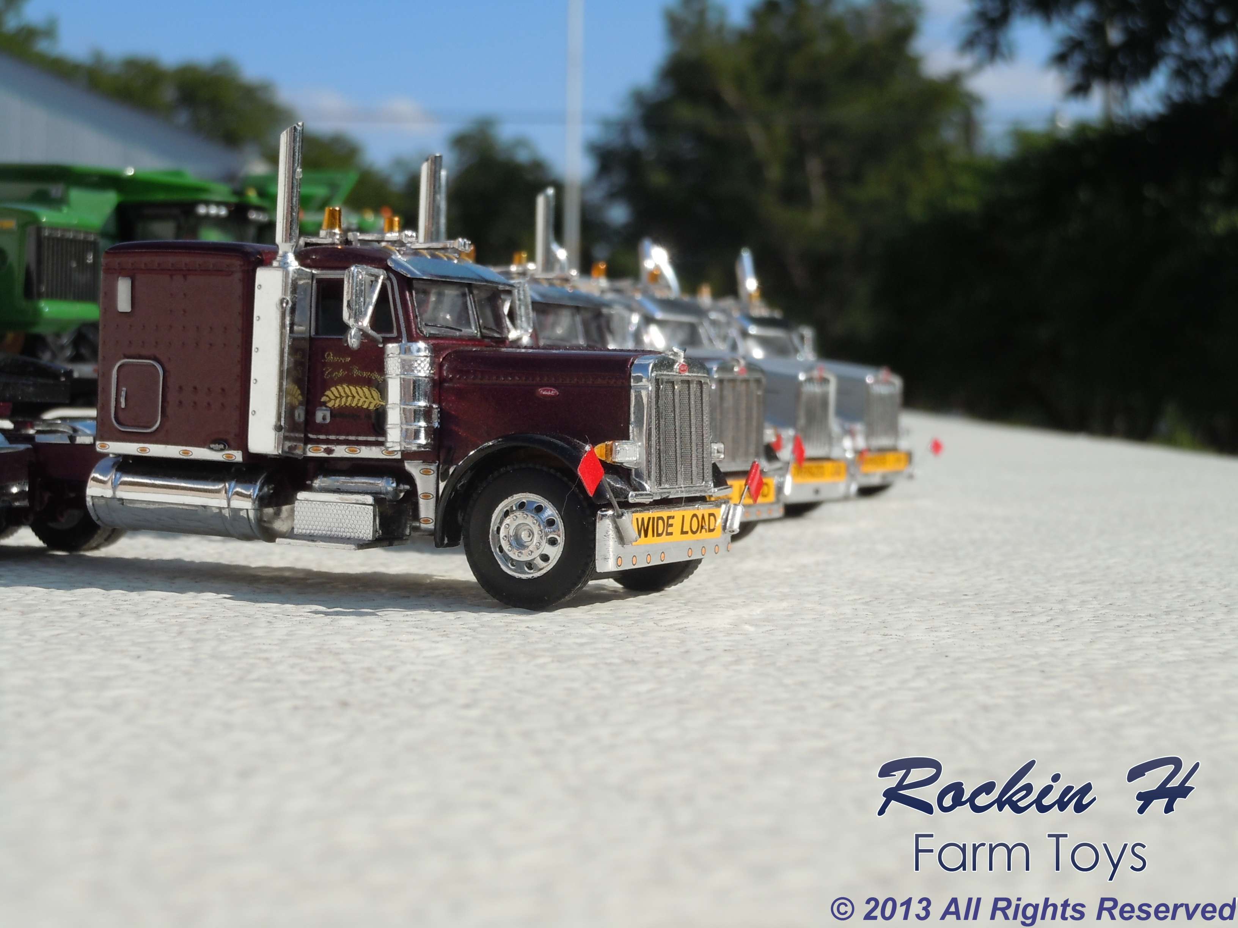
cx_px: 619
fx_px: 2253
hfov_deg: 30.7
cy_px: 464
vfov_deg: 23.3
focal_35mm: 63
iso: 100
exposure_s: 1/640
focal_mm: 11.2
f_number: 5
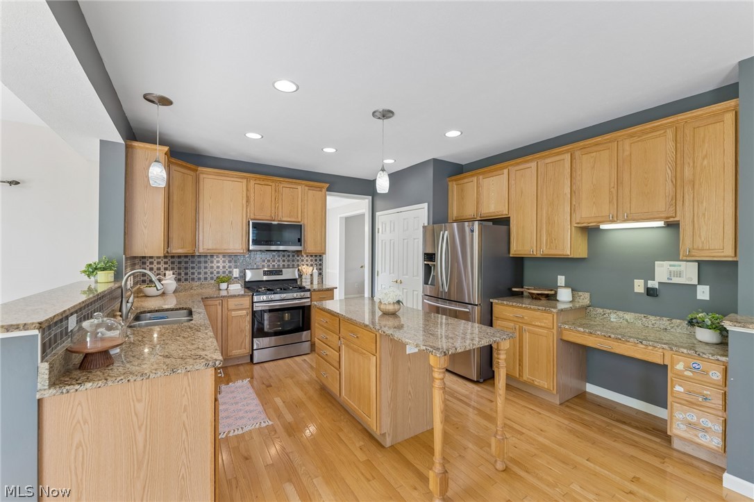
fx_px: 293
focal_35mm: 14
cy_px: 251
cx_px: 377
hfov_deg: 104.3
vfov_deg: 81.2
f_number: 5.6
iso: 200
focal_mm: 14
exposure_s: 1/20
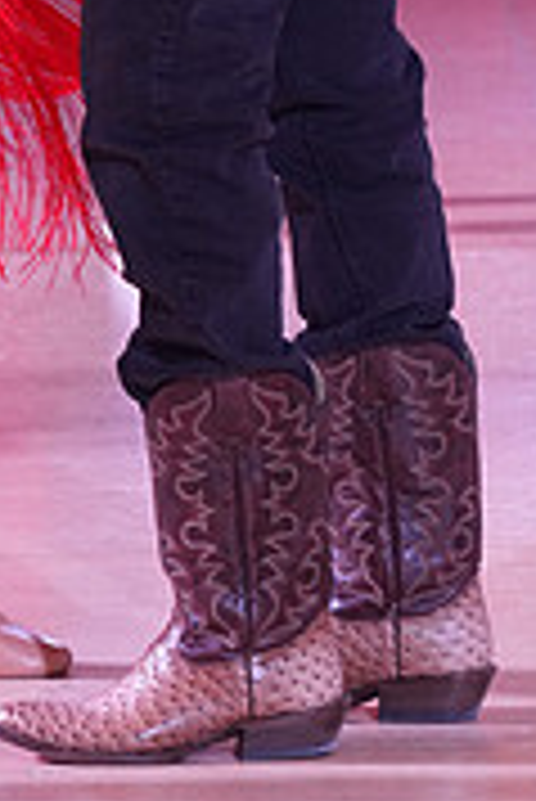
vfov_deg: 5.1
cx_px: 25
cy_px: -351
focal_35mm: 401
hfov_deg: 3.4
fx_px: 8938
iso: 2500
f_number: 5
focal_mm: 123
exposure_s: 1/200
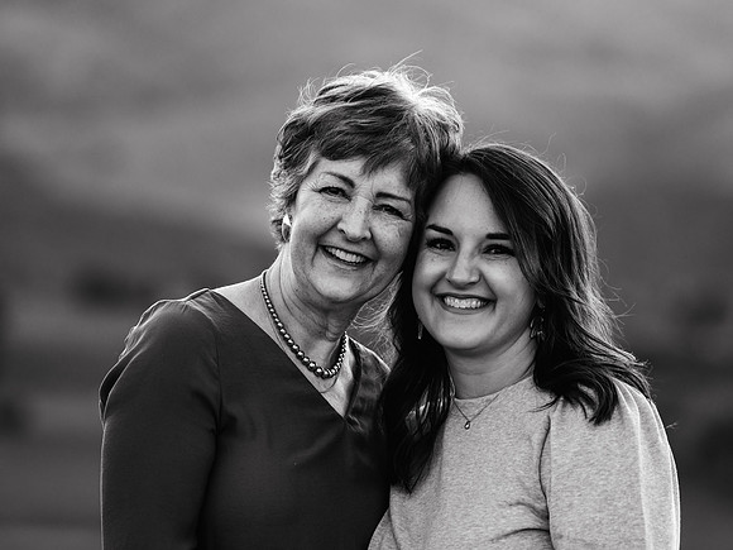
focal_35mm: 213
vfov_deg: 7.0
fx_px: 4515
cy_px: 275
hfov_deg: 9.3
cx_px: 366
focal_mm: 197
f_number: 4
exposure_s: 1/160
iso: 500
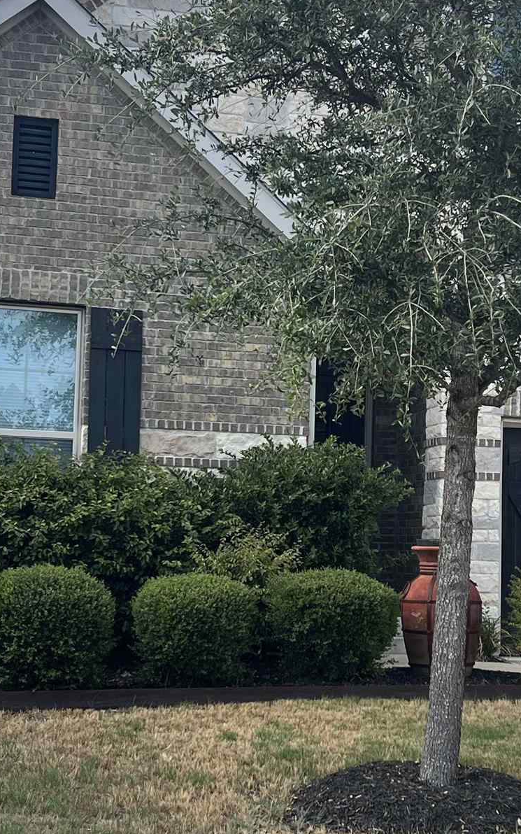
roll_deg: -1.0
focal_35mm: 71
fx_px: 1613
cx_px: 315
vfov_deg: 29.0
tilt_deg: +4.6
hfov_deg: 18.3
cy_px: 432
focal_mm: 5.7
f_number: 1.5
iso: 50
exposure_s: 1/1575
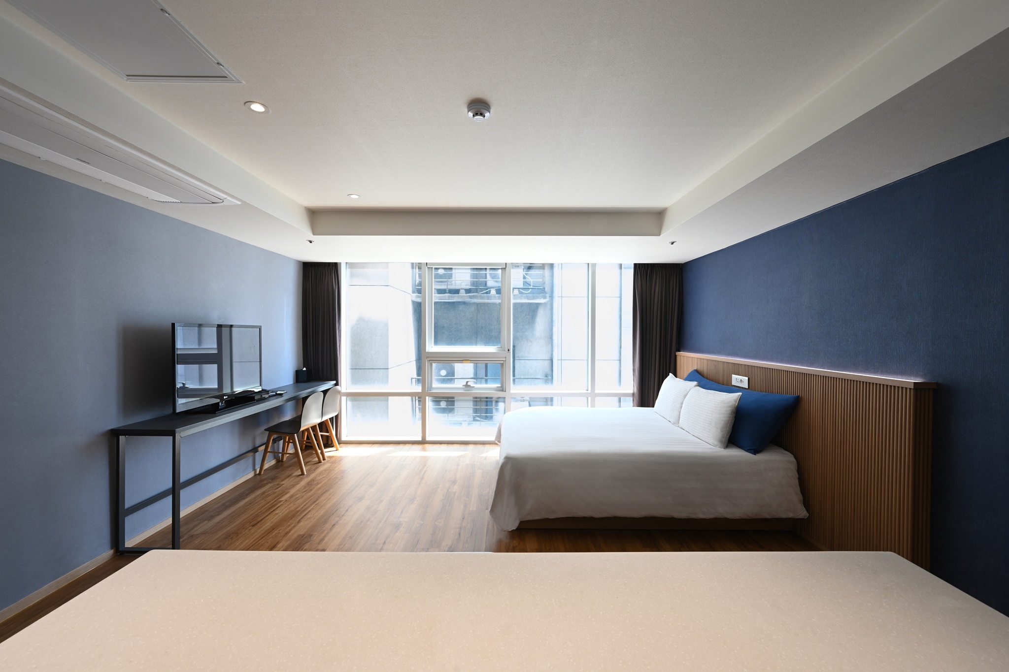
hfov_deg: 104.3
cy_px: 336
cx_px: 504
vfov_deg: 81.2
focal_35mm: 14
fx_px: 392
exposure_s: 1/4
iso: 64
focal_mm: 14
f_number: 10
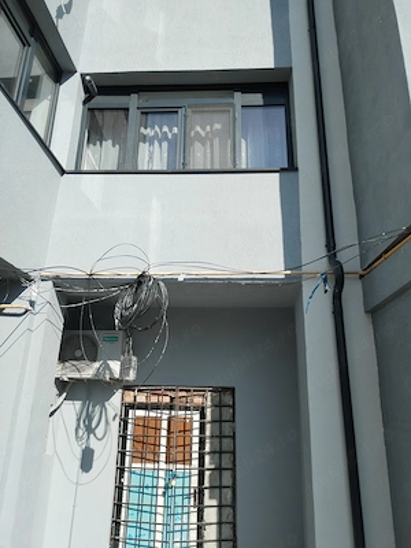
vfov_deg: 67.3
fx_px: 412
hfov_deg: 53.1
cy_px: 274
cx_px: 206
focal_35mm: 26
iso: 100
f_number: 1.8
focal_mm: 4.75
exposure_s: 1/1334
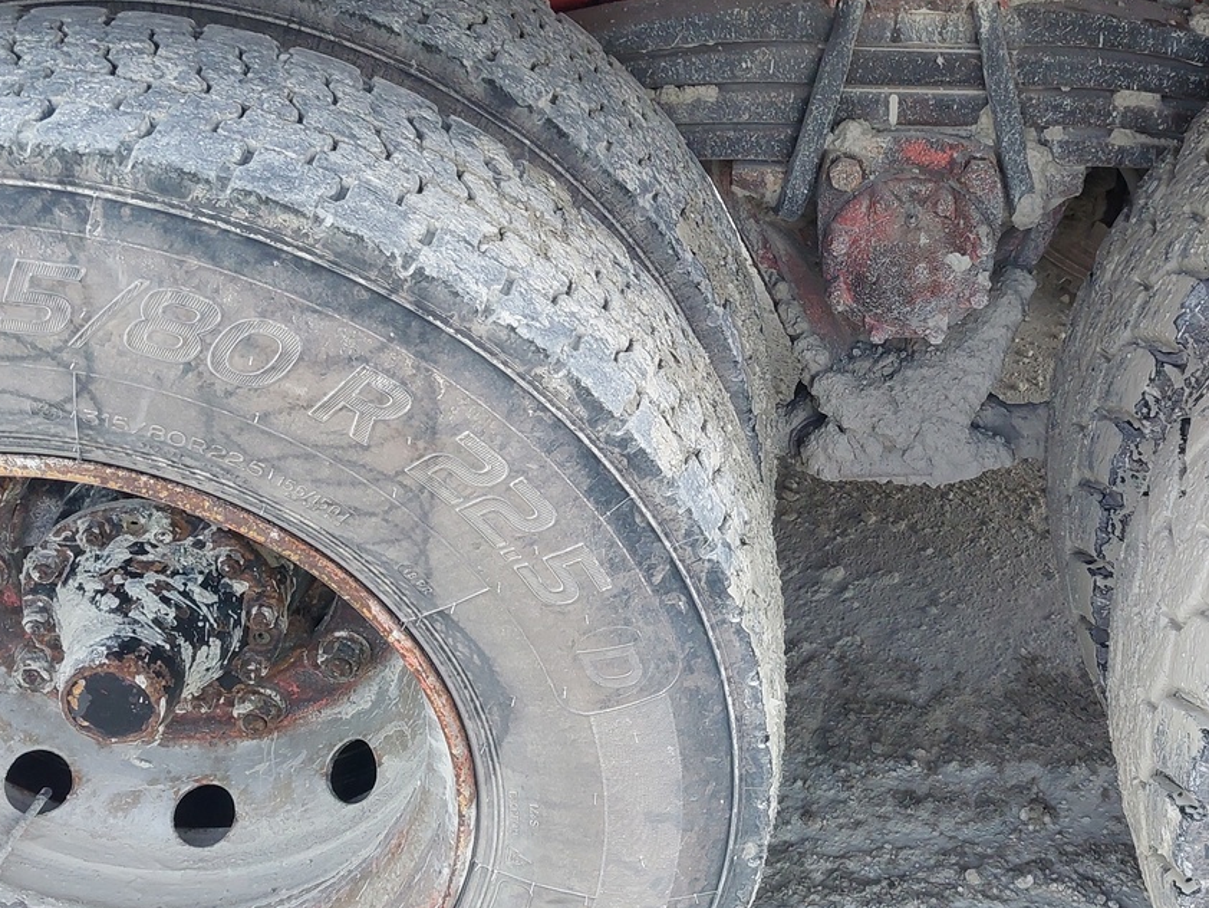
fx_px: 1991
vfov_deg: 25.6
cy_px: 365
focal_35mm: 57
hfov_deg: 33.5
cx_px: 804
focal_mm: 4.6
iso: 32
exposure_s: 1/100
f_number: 1.8
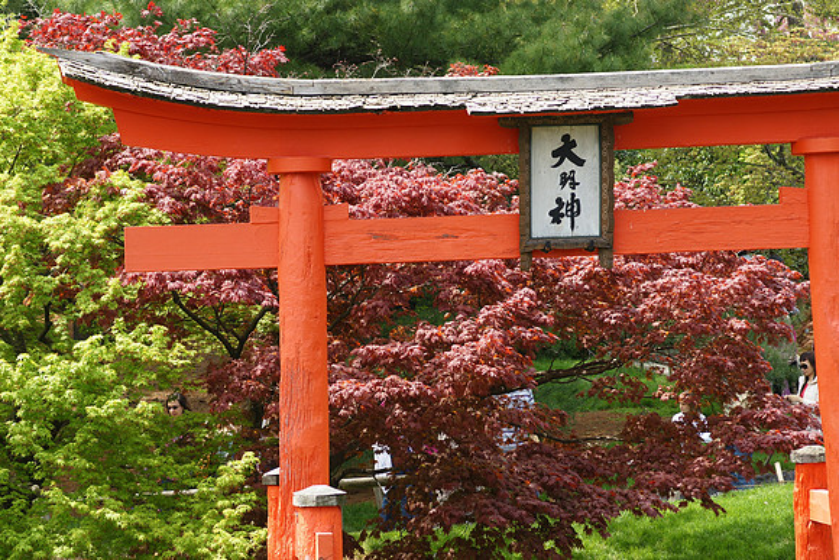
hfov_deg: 13.7
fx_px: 3496
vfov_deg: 9.2
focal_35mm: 150
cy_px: 280
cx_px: 420
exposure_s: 1/200
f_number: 5.6
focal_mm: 100
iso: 200
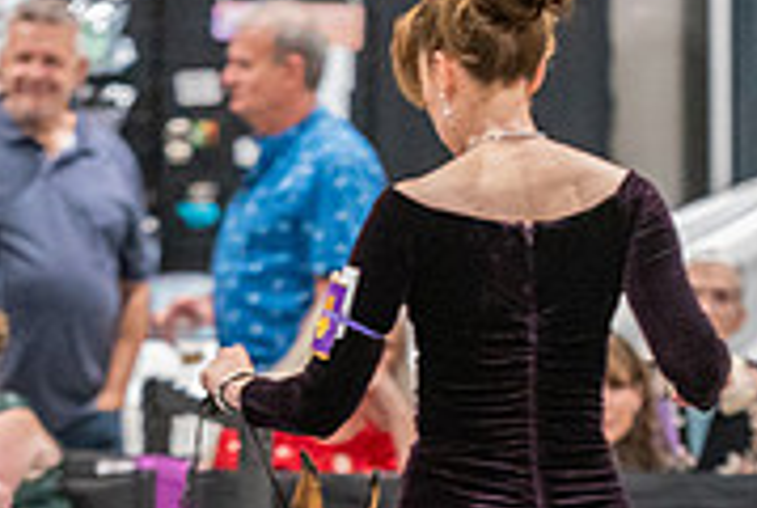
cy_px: 684
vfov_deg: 2.1
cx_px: 275
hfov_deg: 3.2
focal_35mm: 647
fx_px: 13627
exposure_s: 1/250
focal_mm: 200
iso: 6400
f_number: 2.8
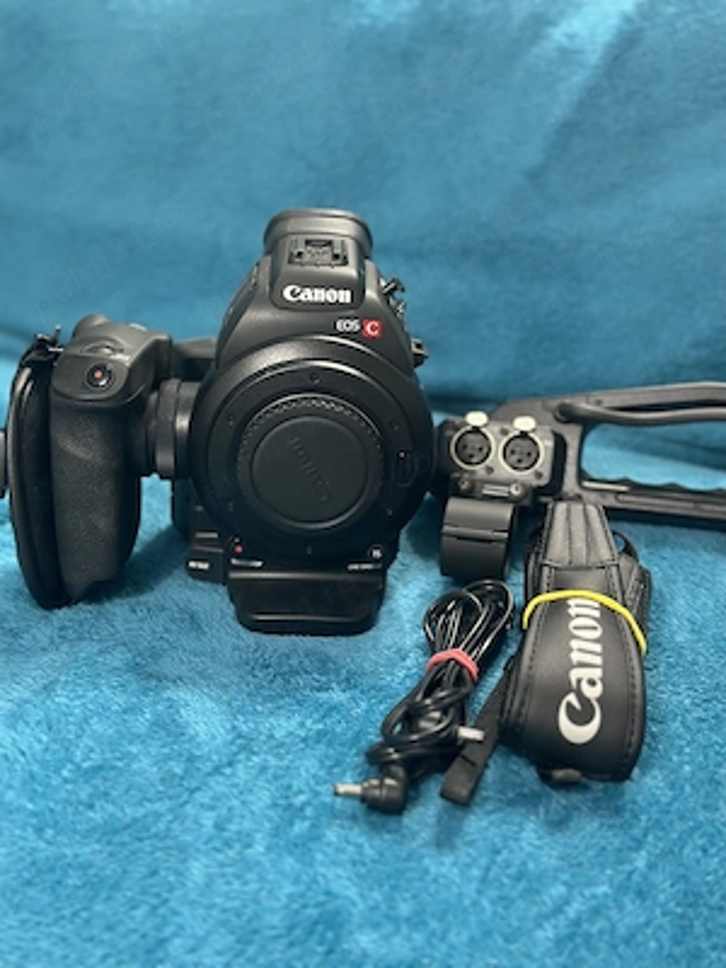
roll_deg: -3.6
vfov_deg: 39.7
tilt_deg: -28.6
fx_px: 1342
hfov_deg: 30.3
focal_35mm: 48
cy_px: 484
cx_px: 363
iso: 400
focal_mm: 6.86
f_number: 1.78
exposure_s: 1/33
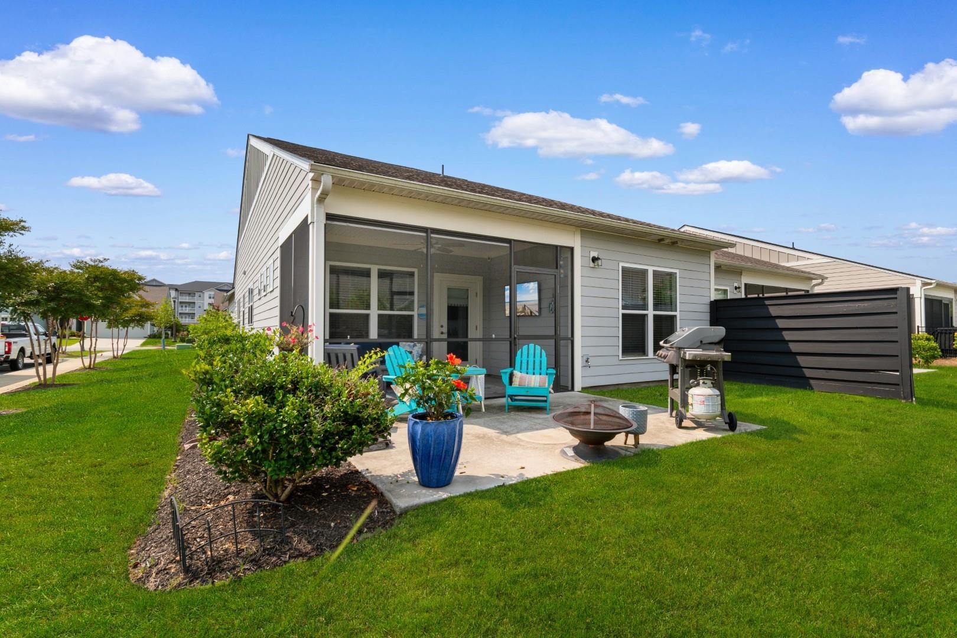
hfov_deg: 100.4
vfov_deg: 77.3
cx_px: 478
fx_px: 399
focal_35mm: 15
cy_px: 319
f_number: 9
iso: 100
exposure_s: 1/320
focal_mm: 10
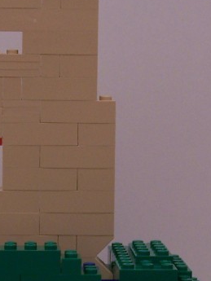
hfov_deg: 8.5
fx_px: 1421
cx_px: 31
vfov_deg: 11.2
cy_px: 235
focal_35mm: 175
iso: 80
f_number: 3.1
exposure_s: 1/4
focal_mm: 9.8
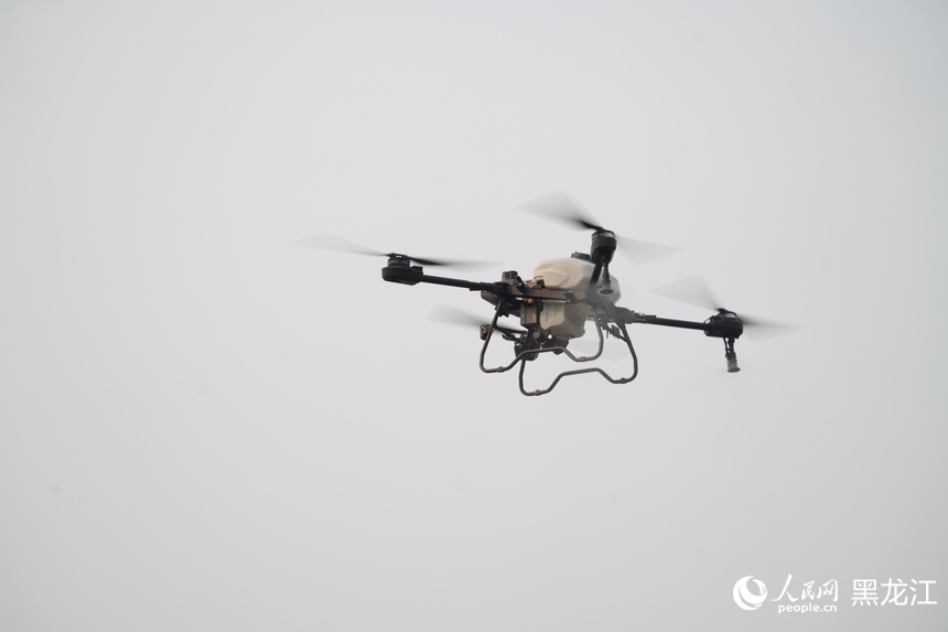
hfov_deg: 15.3
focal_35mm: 134
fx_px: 3528
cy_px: 316
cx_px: 474
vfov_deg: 10.2
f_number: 6.3
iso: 80
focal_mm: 134
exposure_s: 1/250
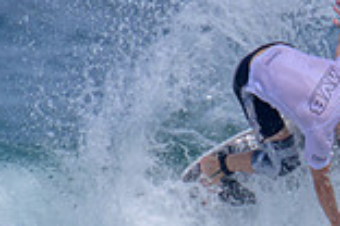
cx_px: 516
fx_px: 37945
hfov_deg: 0.5
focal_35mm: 4018
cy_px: 262
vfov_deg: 0.3
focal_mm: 800
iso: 640
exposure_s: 1/2000
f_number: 11
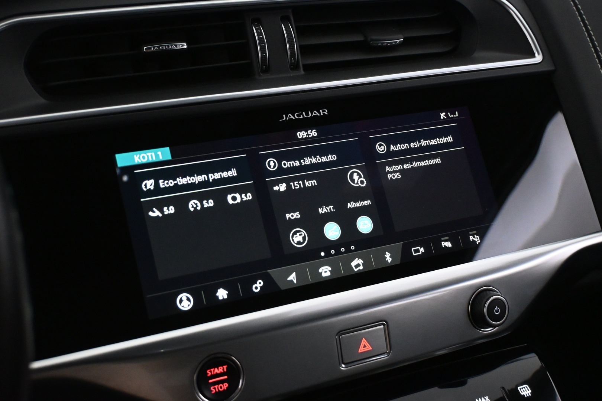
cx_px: 301
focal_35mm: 47
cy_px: 200
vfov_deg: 28.5
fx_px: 790
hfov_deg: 41.7
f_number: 5
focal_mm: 31.5
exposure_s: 1/60
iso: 4500
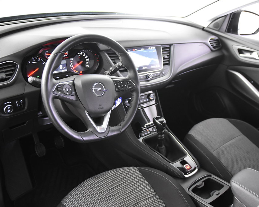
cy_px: 103
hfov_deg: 52.8
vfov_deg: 43.3
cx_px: 119
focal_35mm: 34
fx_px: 261
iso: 3200
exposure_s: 1/30
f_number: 2.8
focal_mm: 20
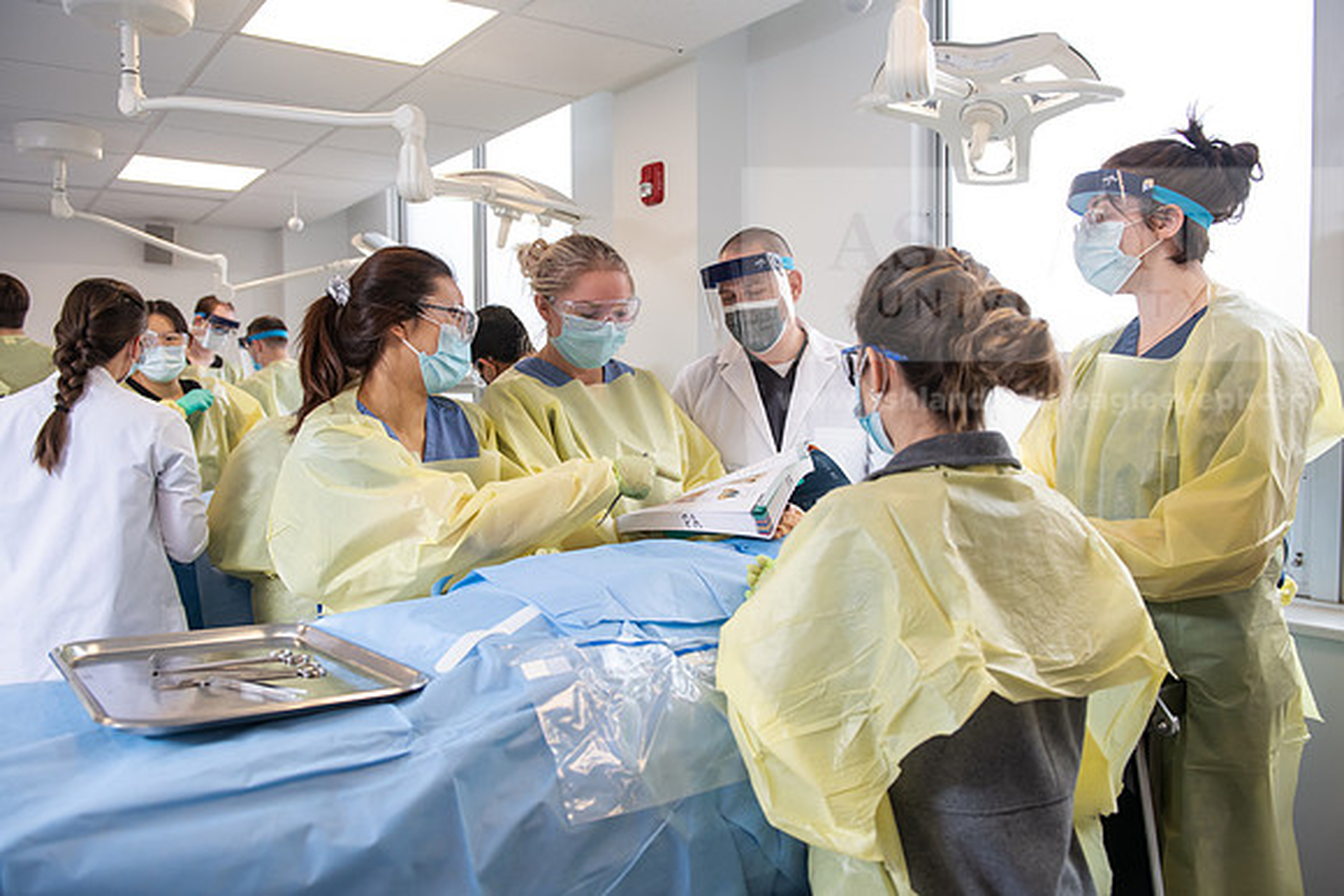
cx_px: 672
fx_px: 1046
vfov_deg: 46.4
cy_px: 448
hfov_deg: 65.5
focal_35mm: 28
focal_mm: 28
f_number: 4
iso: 500
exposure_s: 1/200
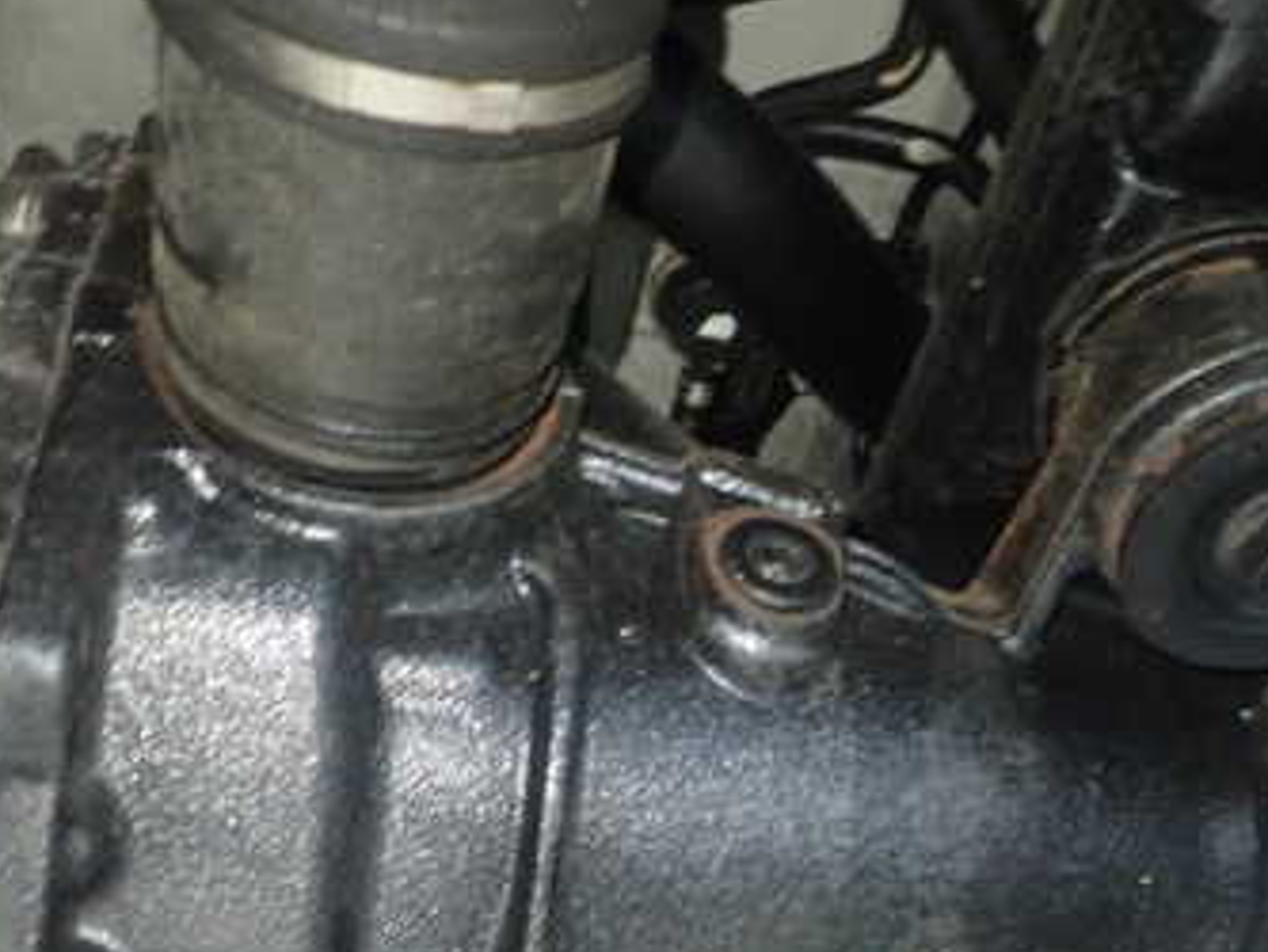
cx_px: 727
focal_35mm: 45
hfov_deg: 42.0
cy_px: 704
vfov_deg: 31.7
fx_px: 1649
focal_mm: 4.5
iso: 800
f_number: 2
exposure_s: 1/15
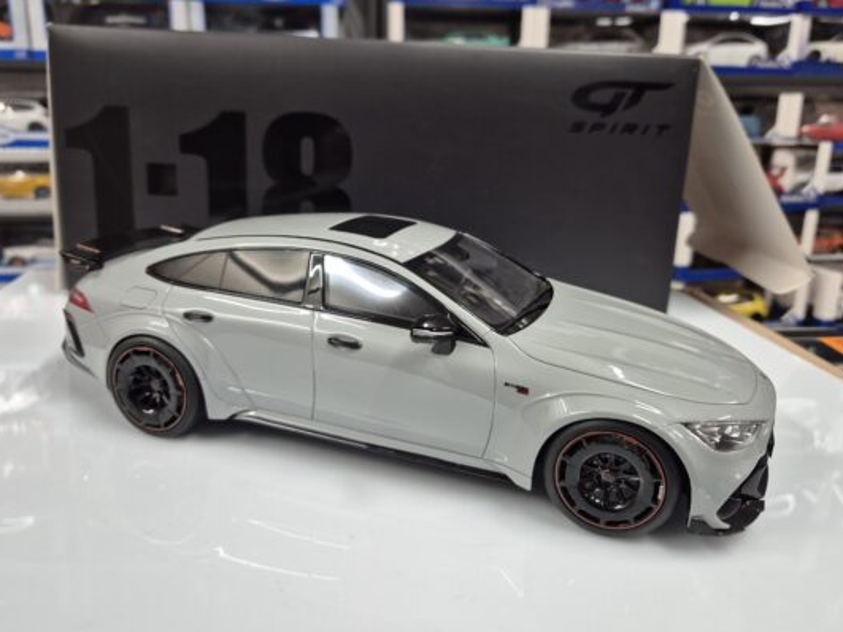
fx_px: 633
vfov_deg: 52.9
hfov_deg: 67.3
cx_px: 429
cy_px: 276
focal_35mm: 26
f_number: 1.8
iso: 200
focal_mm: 5.4
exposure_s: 1/100
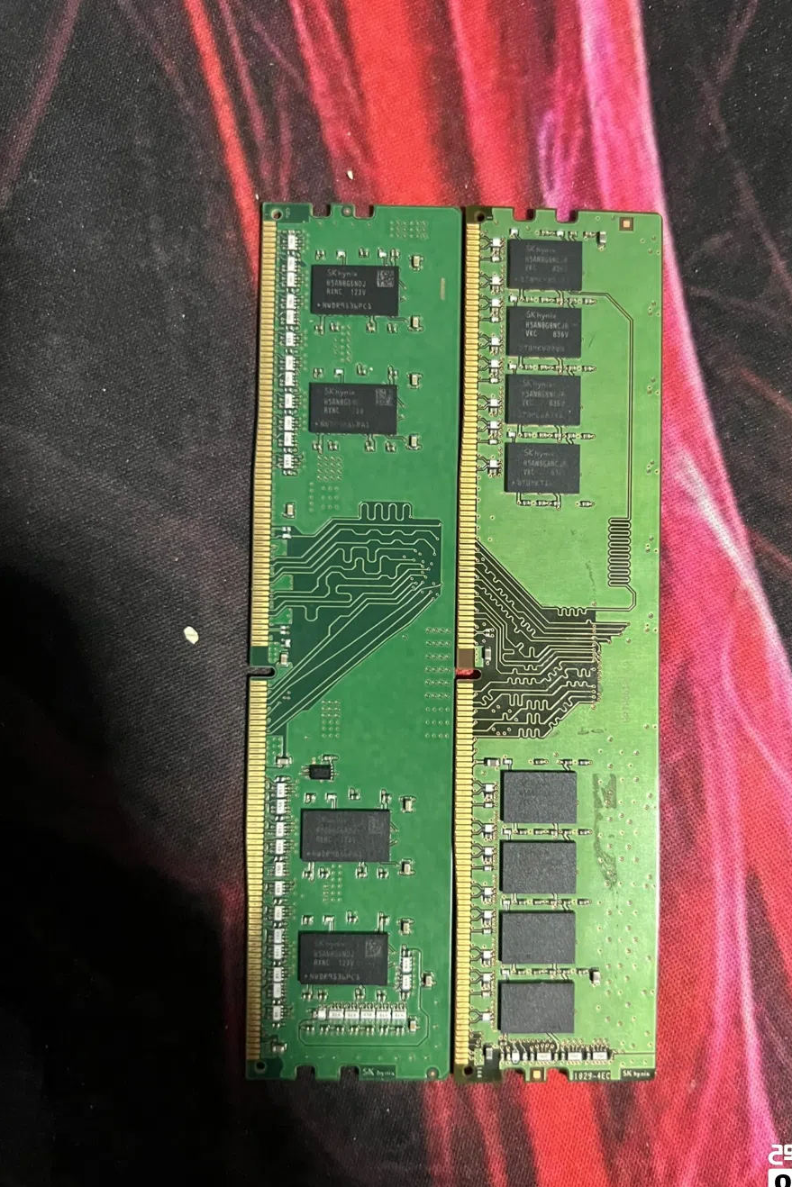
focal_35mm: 28
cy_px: 607
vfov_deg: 65.5
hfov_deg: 46.2
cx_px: 460
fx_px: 924
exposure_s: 1/40
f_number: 1.5
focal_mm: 5.7
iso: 500
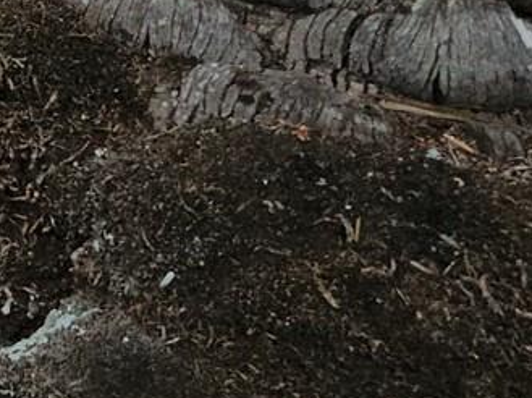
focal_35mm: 112
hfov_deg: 13.1
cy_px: -265
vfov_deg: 12.3
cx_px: -754
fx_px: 1719
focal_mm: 6.3
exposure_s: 1/2000
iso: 50
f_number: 1.7
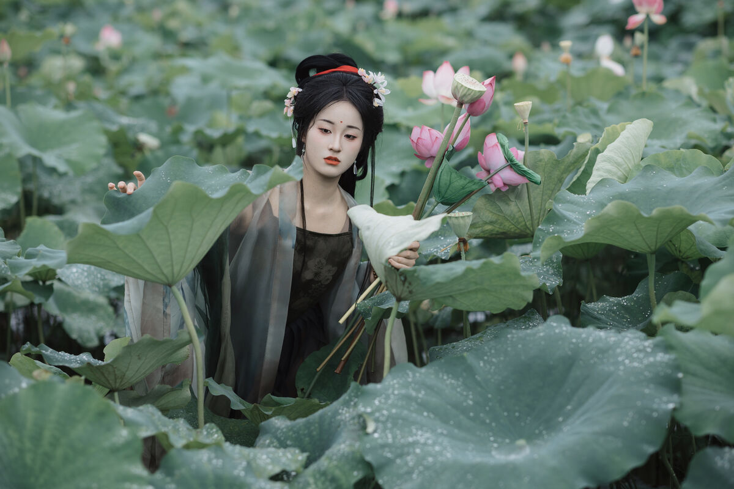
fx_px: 1733
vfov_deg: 16.1
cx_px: 367
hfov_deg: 23.9
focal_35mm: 85
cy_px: 244
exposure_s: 1/640
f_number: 2.2
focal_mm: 85
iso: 100
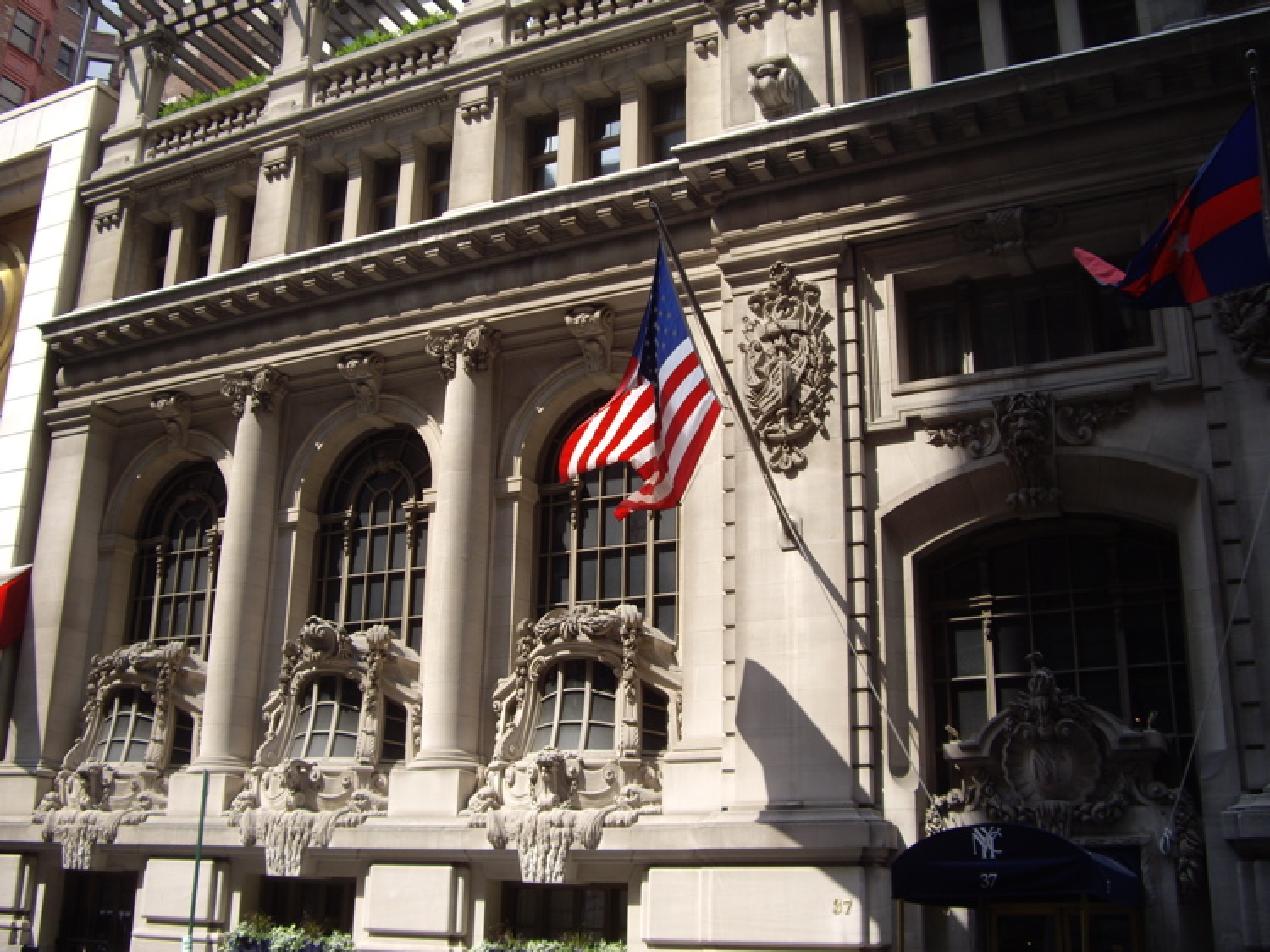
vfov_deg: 37.7
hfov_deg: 49.0
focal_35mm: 38
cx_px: 635
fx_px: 1394
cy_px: 476
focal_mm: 7.9
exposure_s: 1/320
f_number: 2.8
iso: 64
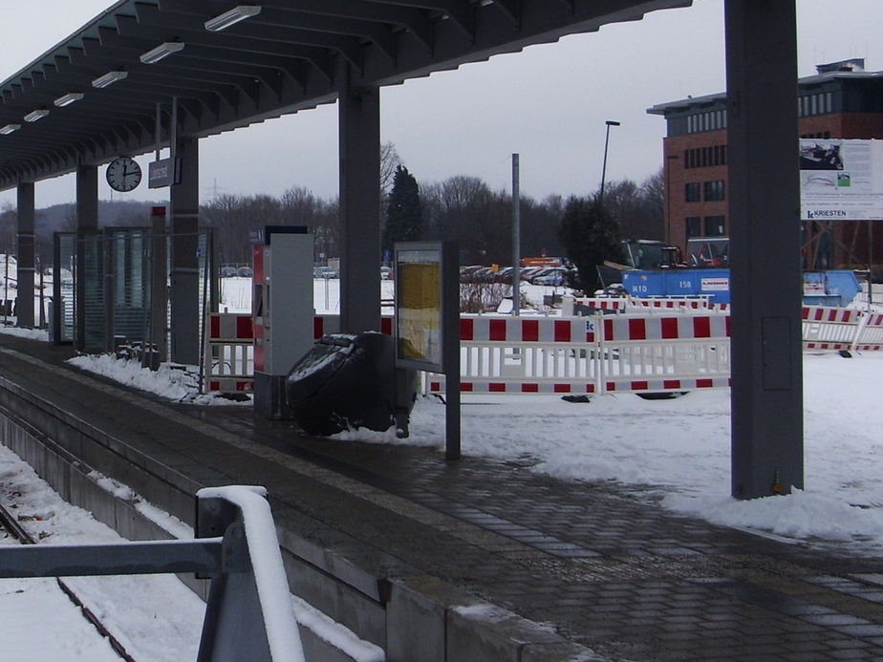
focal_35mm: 79
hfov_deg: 24.1
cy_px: 225
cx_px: 107
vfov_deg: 18.6
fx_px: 2015
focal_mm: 6.3
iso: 50
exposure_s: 1/438
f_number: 2.8
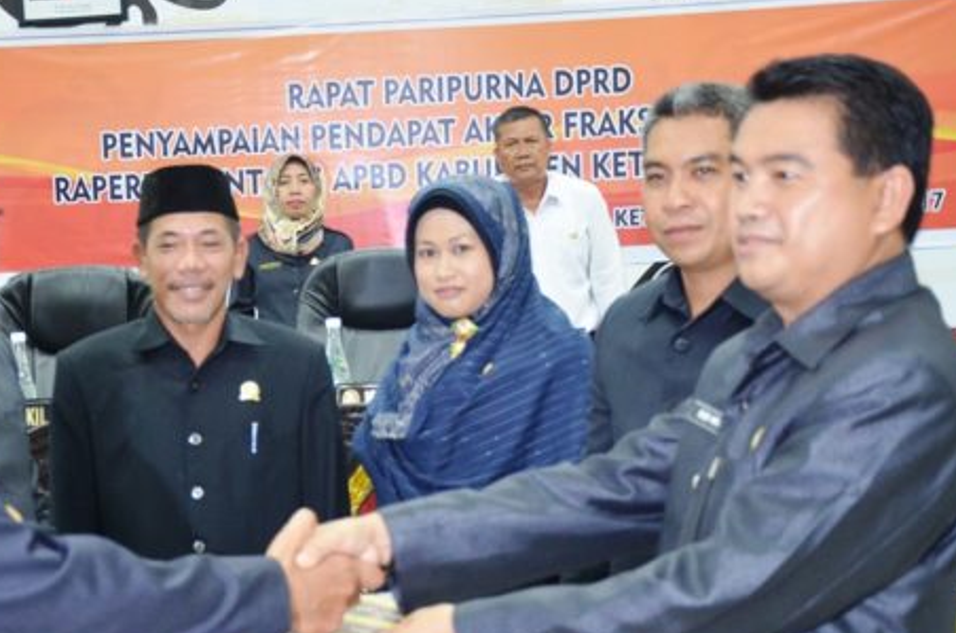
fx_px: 2464
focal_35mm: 93
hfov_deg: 21.9
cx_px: 306
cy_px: 409
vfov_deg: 14.6
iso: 1600
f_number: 4.5
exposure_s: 1/10
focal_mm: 40
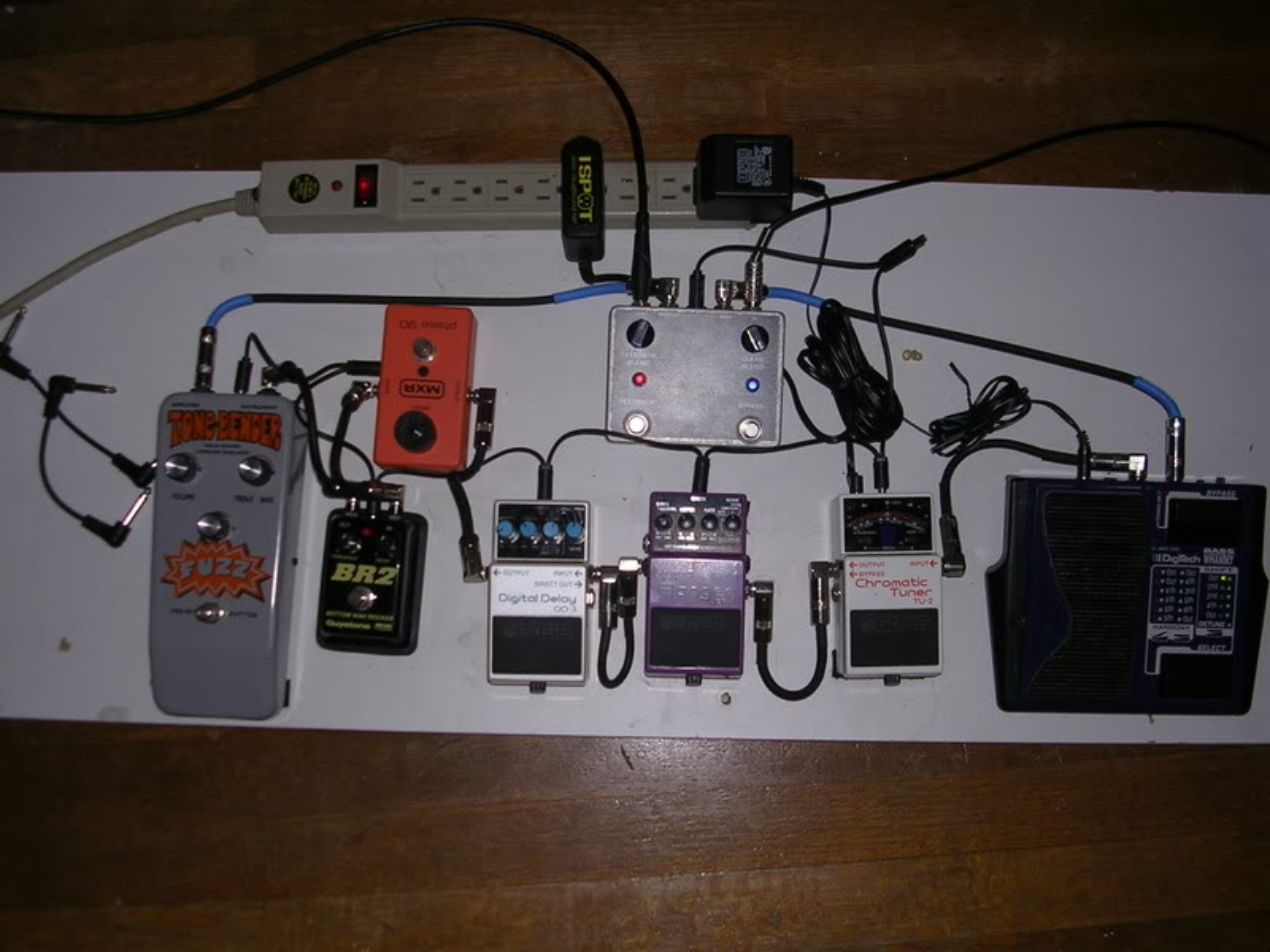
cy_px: 476
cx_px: 635
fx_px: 1504
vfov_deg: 35.1
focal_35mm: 41
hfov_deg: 45.8
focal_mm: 6.2
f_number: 2.9
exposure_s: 1/60.1
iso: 50
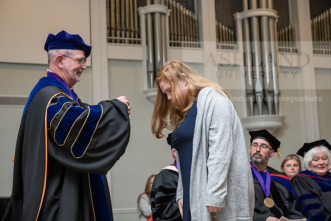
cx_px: 166
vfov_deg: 19.5
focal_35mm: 70
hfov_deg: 28.8
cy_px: 110
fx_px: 644
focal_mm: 70
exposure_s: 1/250
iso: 1250
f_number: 4.5
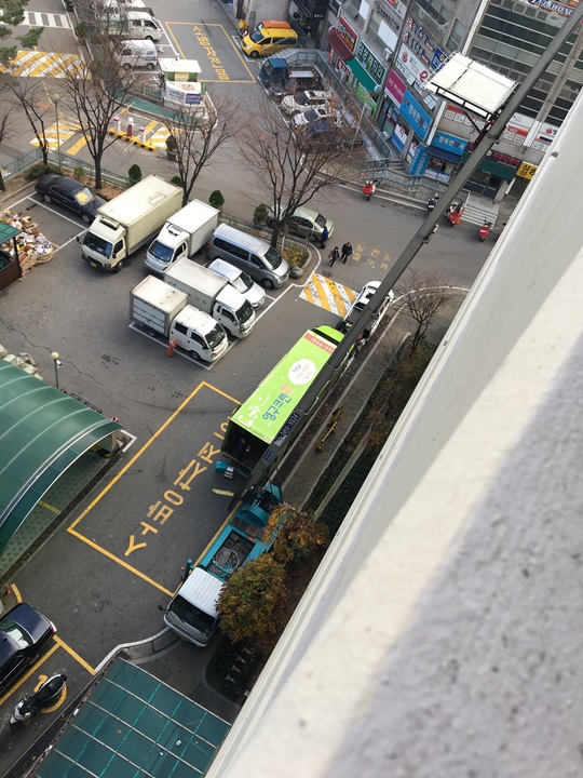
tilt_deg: -47.9
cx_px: 292
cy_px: 389
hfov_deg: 48.2
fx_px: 651
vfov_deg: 61.7
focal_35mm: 29
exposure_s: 1/130
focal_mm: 4.15
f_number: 2.2
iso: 25
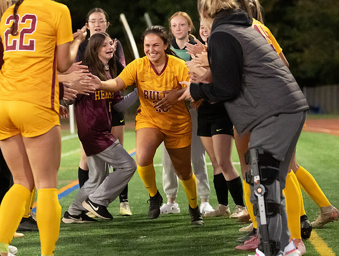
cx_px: 119
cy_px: 154
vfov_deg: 9.0
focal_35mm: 166
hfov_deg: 11.9
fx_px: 1629
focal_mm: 88
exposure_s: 1/640
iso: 16000
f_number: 2.8
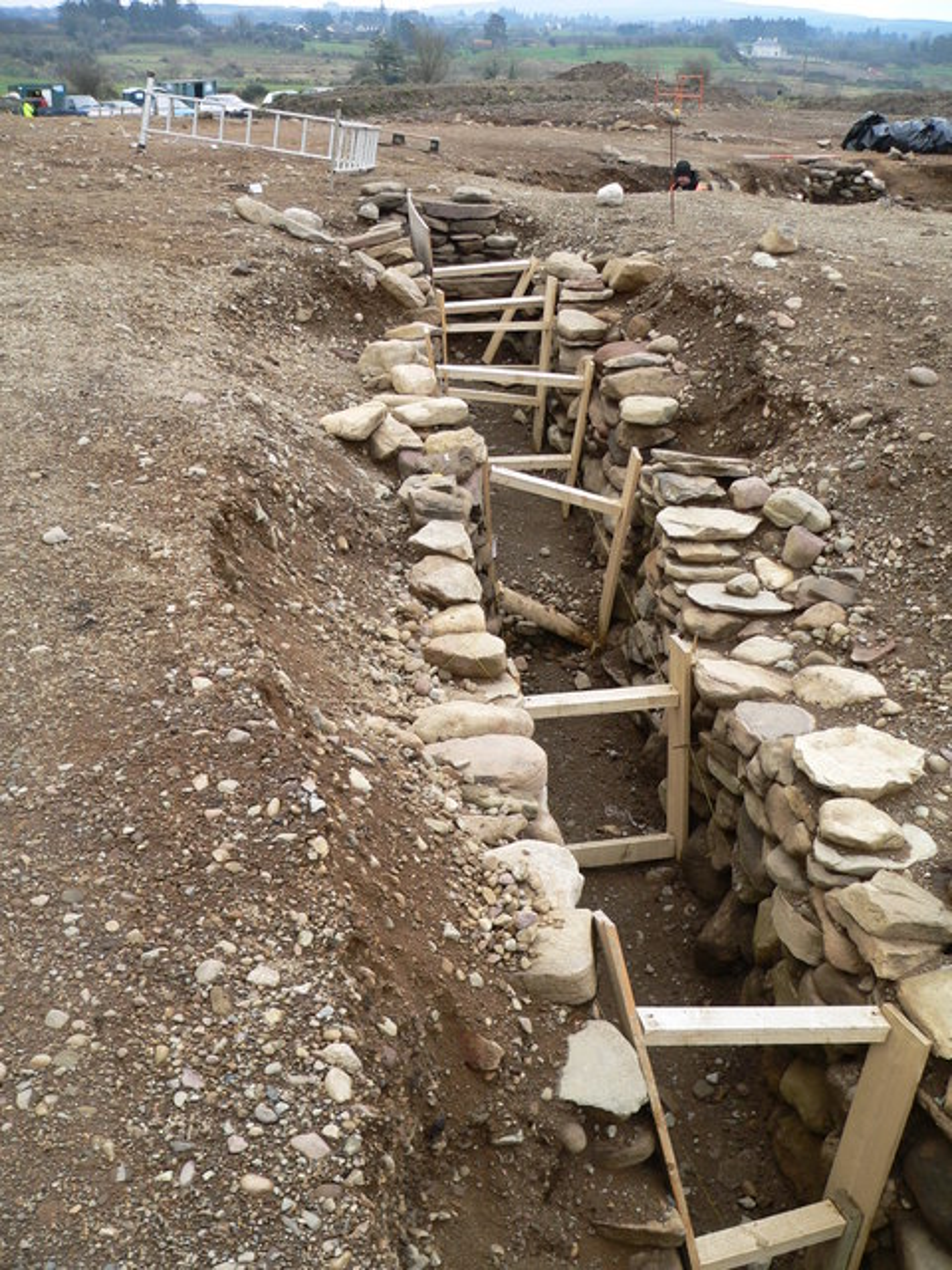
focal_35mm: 36
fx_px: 1320
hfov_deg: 39.7
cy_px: 635
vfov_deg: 51.4
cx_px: 476
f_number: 2.8
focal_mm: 6
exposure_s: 1/100
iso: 80
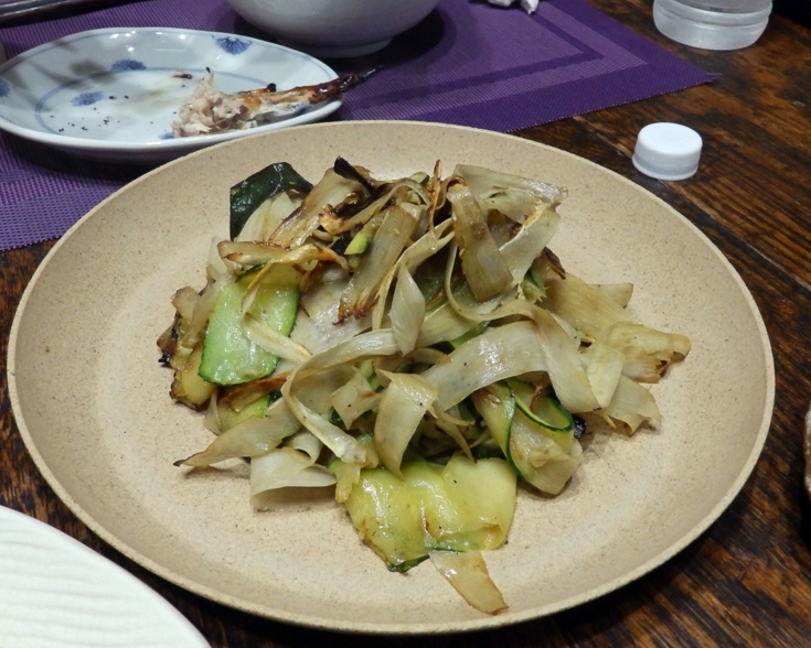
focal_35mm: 34
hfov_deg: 52.8
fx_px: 816
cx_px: 417
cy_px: 327
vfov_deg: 43.4
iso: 800
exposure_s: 1/30
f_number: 3.7
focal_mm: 5.7
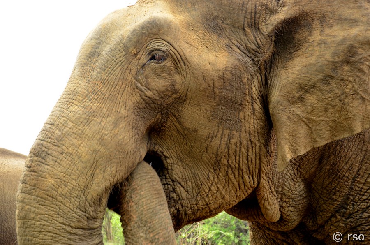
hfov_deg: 32.0
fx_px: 646
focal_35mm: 63
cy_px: 122
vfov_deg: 21.5
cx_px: 185
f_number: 6.3
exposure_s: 1/160
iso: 320
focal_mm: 42
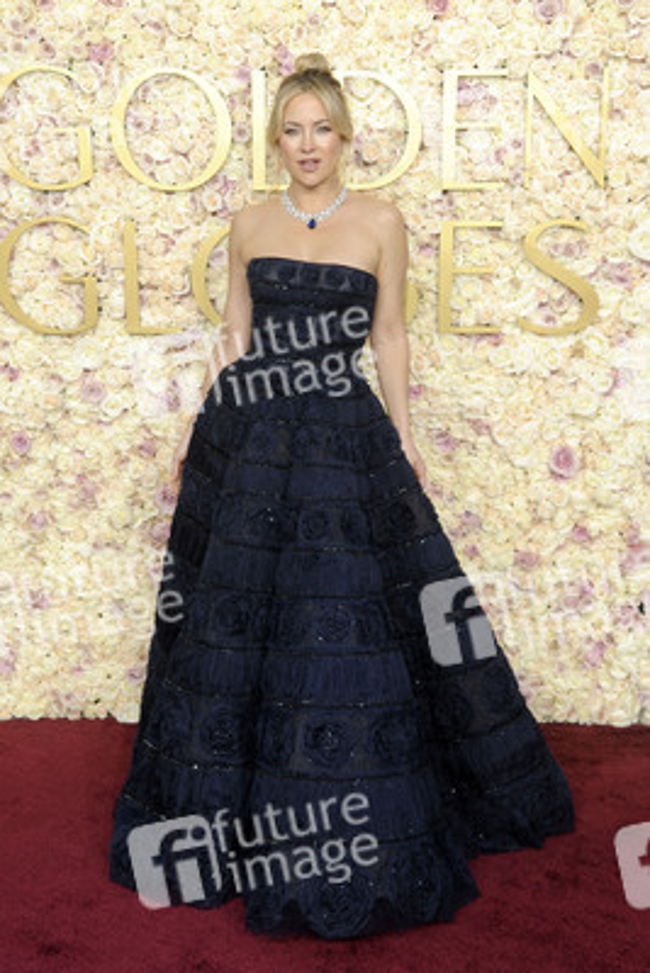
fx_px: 1515
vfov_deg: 35.6
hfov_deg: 24.2
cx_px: 325
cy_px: 486
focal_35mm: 56
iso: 1000
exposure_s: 1/250
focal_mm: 56
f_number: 13
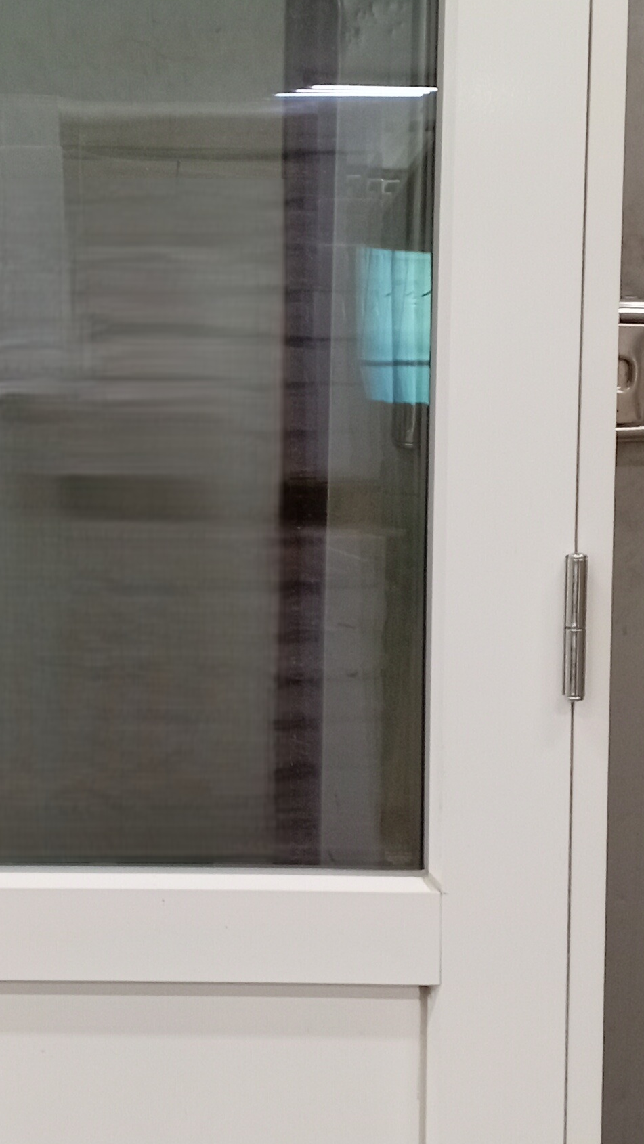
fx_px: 2155
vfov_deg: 29.7
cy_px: 534
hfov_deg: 16.8
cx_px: 110
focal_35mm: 71
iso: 749
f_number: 1.8
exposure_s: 1/25
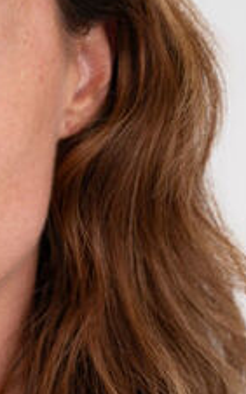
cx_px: -141
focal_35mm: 294
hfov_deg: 4.4
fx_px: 3158
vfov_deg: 7.1
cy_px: 561
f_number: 4.5
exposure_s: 1/125
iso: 100
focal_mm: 64
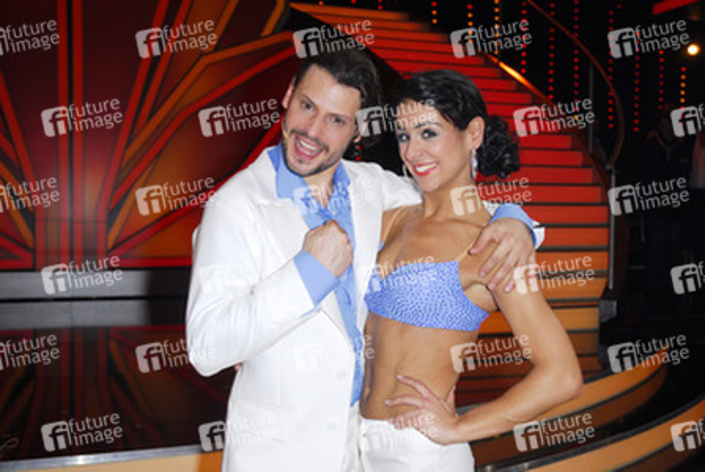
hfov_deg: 44.9
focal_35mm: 44
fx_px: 853
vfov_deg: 30.9
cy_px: 236
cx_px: 352
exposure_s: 1/60
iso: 200
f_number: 5
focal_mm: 29
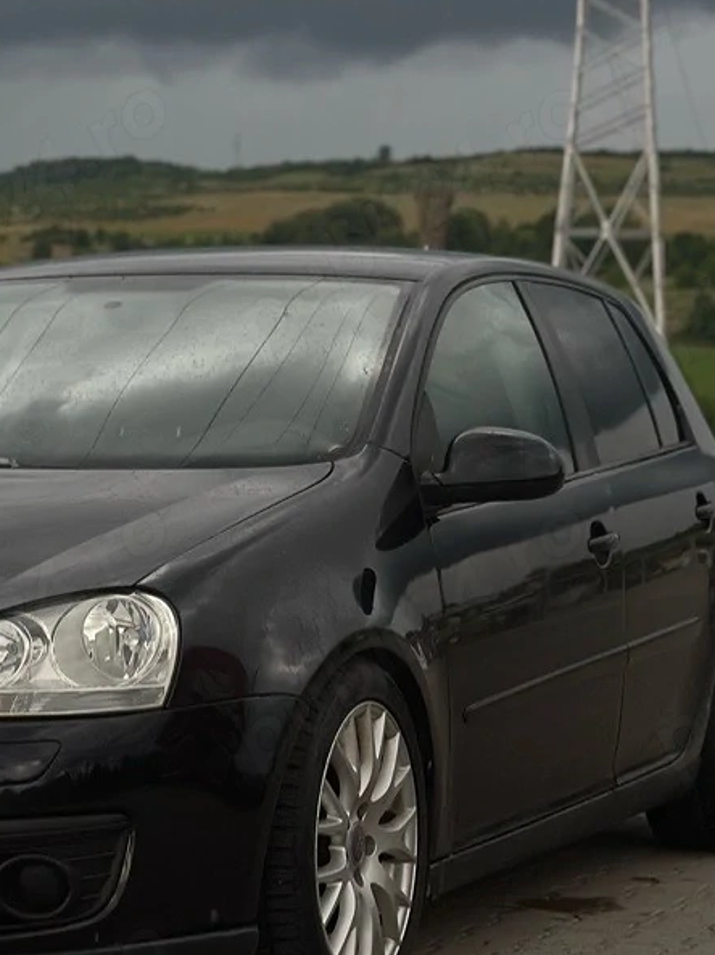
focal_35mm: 108
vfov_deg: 18.1
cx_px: 100
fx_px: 2978
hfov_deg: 13.6
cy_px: 282
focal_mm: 6.86
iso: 80
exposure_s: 1/1133
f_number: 1.78
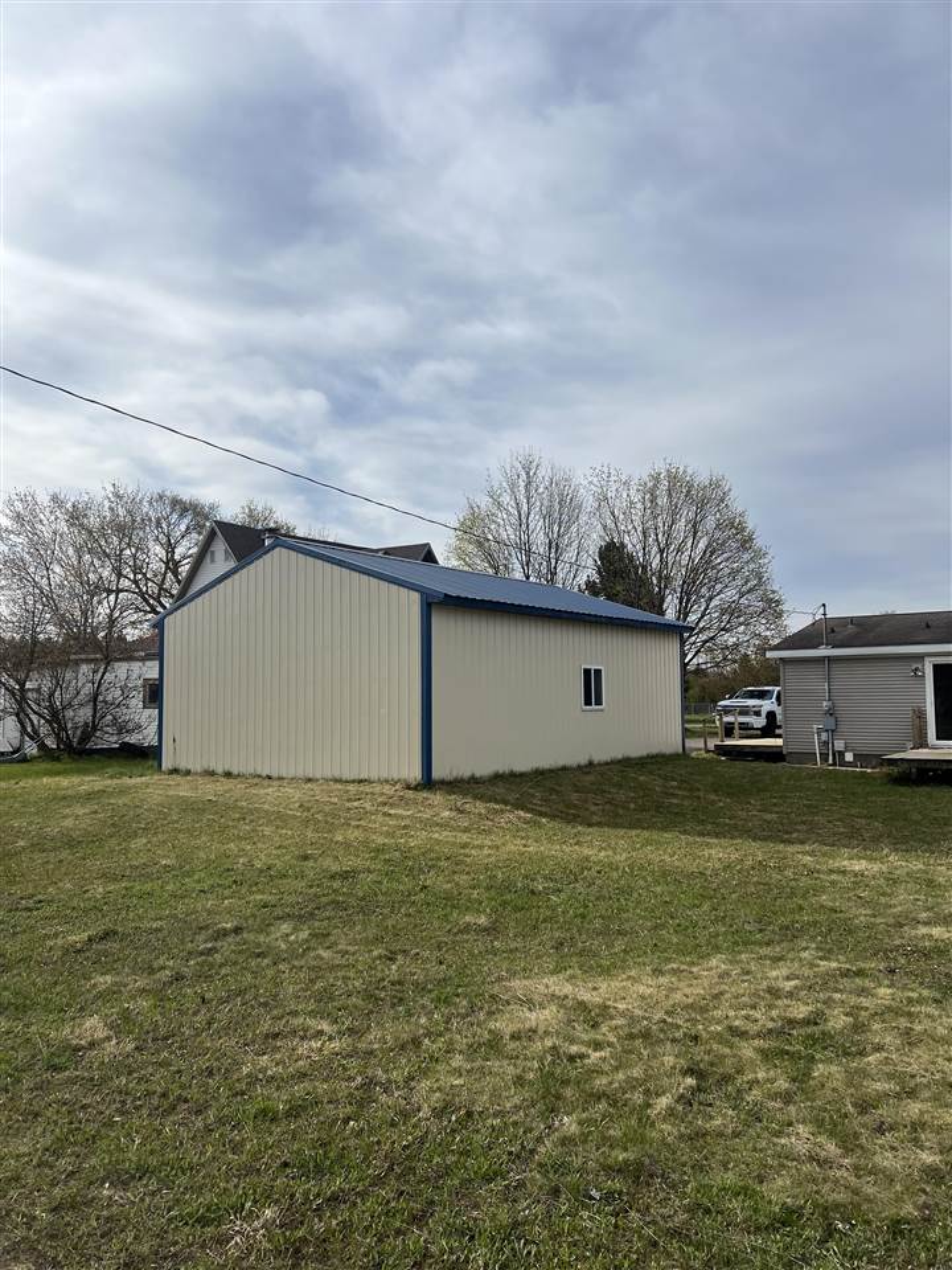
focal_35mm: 26
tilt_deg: +5.7
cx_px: 476
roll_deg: +1.4
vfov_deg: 67.3
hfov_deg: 53.1
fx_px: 953
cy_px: 635
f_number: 1.5
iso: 50
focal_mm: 5.7
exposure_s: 1/6579
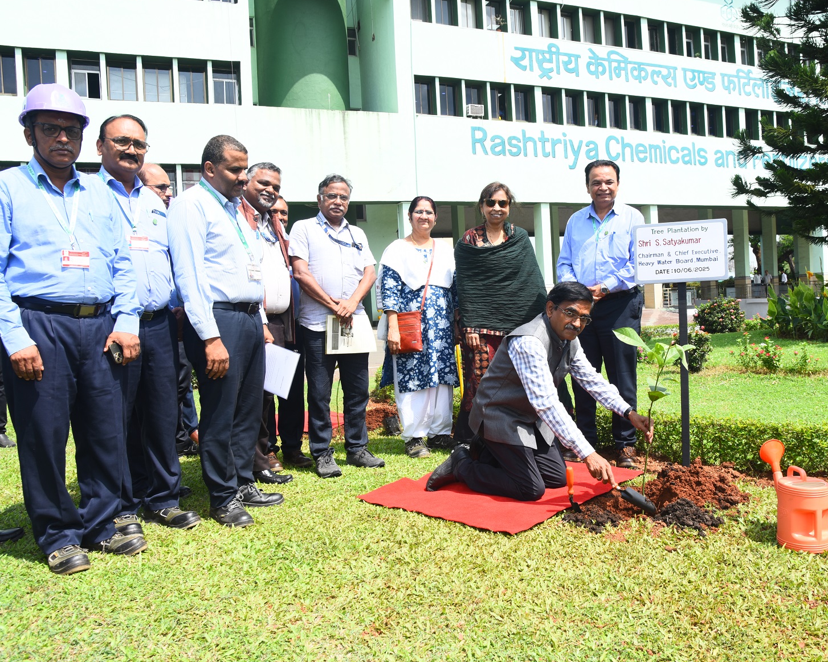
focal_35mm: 28
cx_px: 464
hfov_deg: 62.0
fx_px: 686
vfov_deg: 51.5
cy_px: 335
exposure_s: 1/200
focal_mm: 24
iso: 200
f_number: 7.1
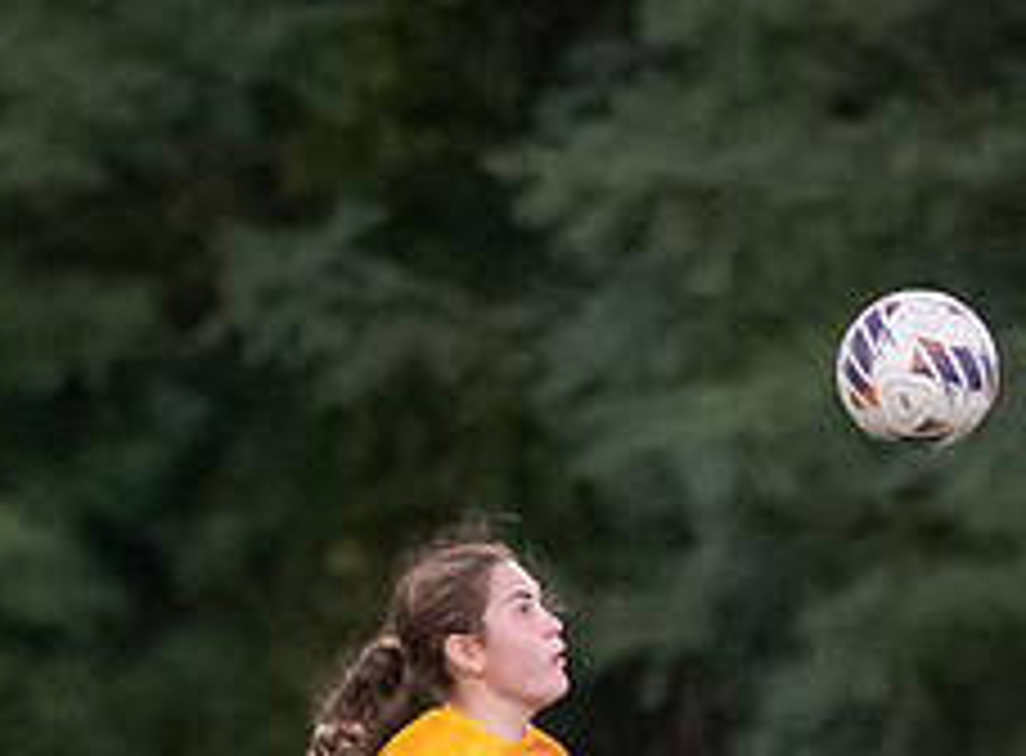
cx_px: 327
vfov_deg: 0.8
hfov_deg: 1.1
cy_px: 1535
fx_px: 54636
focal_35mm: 1855
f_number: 2.8
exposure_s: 1/1000
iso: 9000
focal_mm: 300
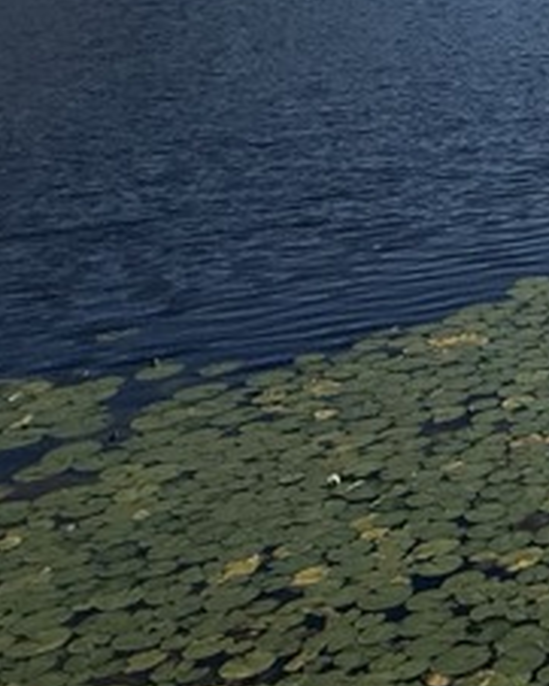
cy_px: -237
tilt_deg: +6.4
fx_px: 1258
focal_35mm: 62
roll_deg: -0.8
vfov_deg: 25.6
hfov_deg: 16.3
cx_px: 1195
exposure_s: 1/4762
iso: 50
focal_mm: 2.22
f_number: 2.2
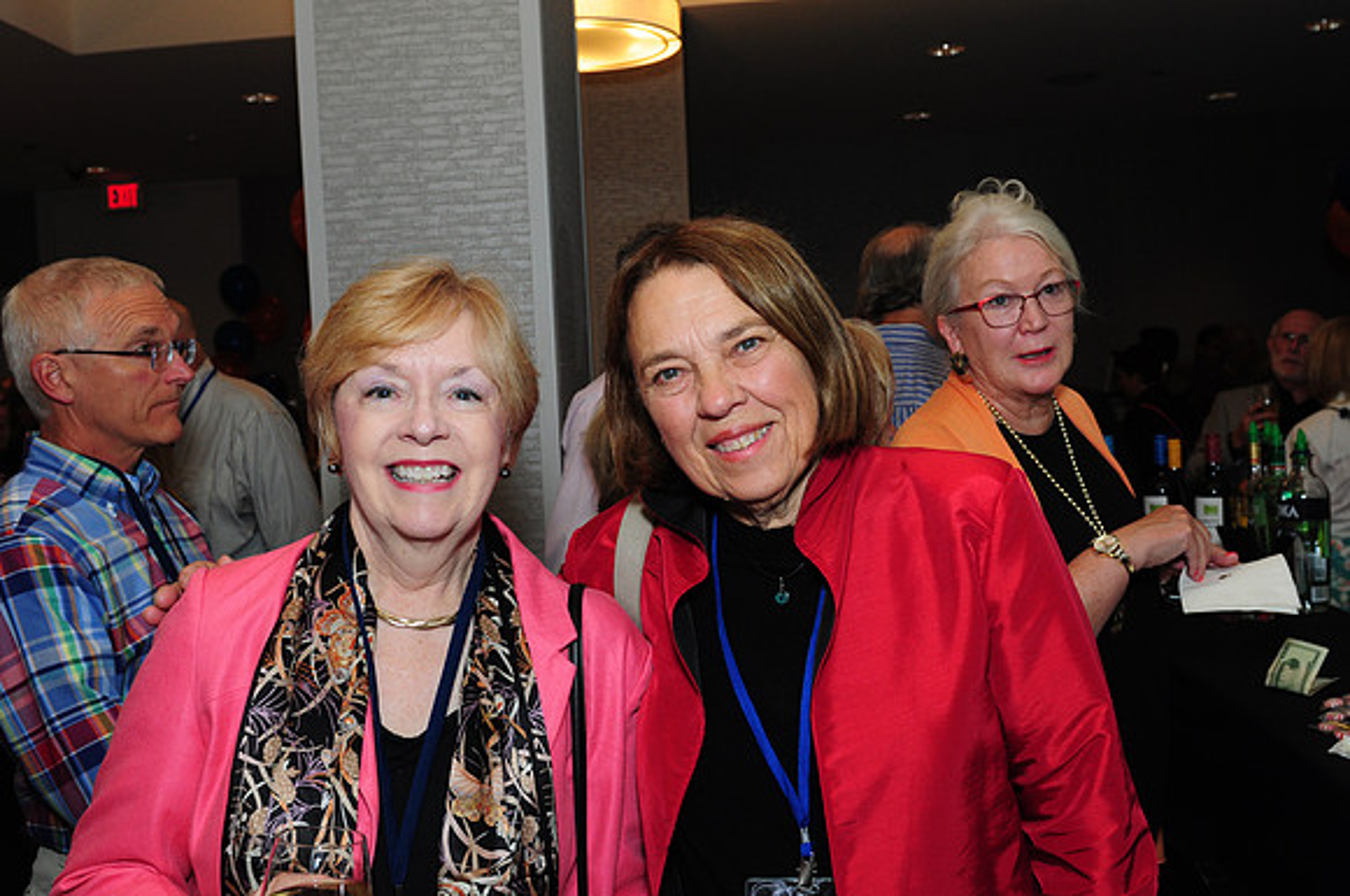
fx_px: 1348
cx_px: 675
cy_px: 448
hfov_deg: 53.2
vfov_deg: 36.8
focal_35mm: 36
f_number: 5
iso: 500
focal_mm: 24
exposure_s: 1/60
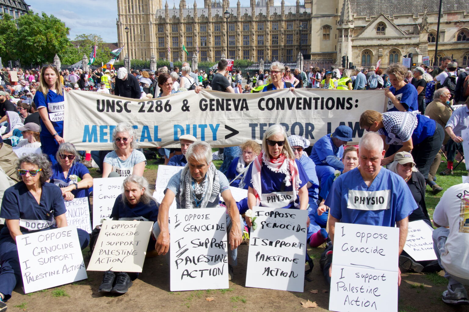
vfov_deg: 40.0
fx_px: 430
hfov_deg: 57.2
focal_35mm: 33
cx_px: 234
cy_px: 156
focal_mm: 22
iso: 400
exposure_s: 1/400
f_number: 8
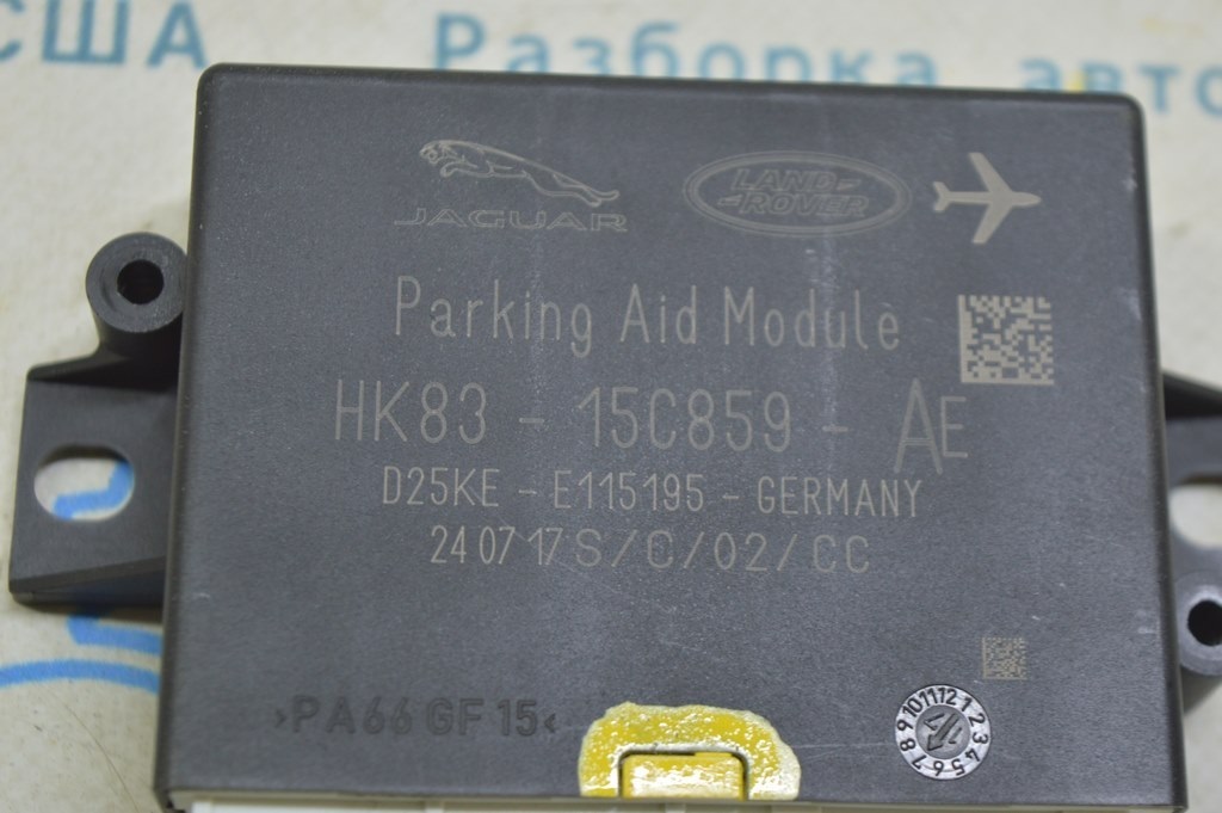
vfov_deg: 16.5
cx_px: 611
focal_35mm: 82
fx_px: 2798
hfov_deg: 24.6
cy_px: 406
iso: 400
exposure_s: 1/20
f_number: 5.6
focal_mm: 55
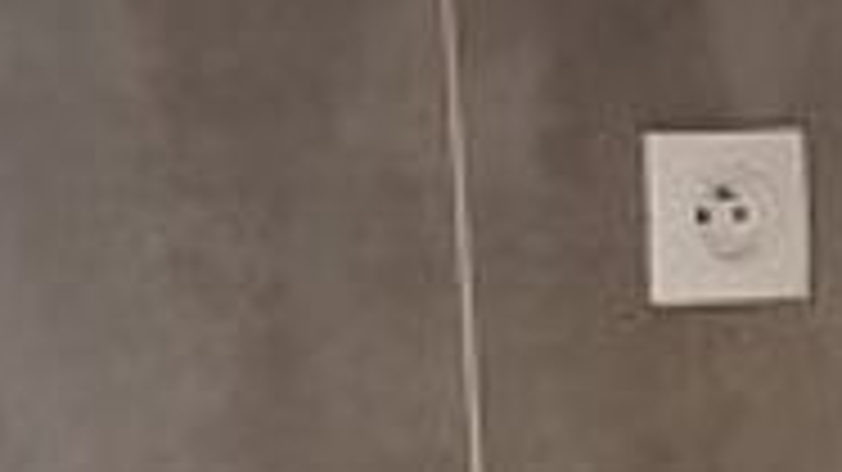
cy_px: 1122
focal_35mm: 202
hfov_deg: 10.2
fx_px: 4508
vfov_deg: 5.8
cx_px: 1409
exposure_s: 1/14
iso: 200
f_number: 1.7
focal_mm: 4.2
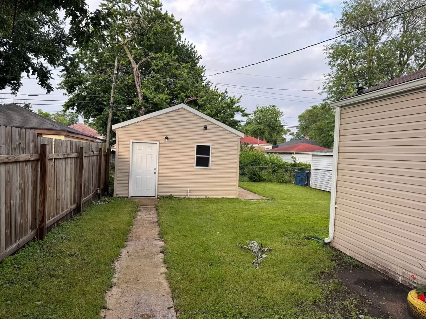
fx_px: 295
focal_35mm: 24
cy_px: 160
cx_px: 213
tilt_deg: -1.3
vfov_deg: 56.8
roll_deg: -2.0
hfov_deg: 71.6
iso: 80
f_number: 1.78
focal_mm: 6.76
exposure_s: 1/735
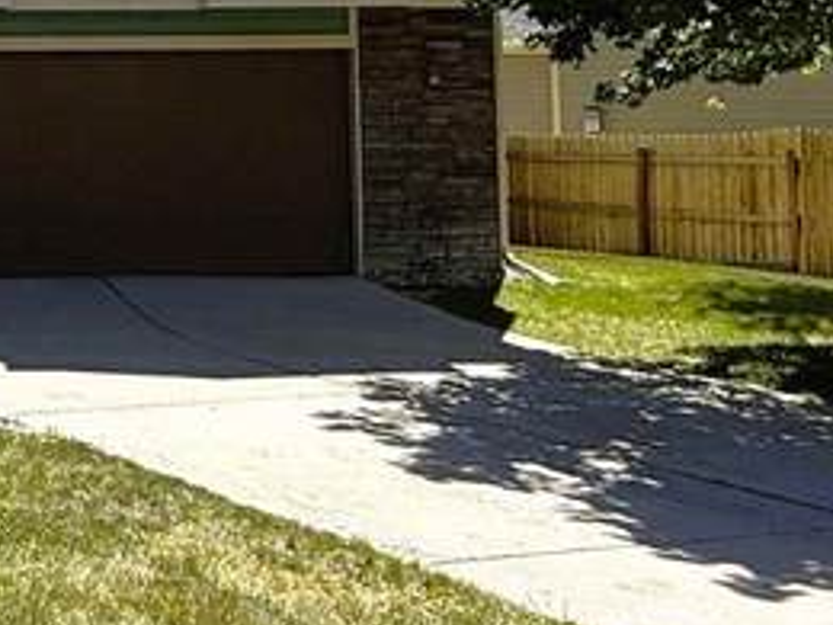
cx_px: -87
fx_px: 1660
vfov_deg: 20.4
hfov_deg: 26.0
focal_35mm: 69
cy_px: -54
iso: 50
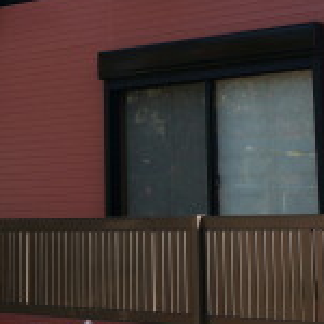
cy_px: -26
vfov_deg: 15.2
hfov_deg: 15.5
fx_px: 1186
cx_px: 127
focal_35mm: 112
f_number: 9
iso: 100
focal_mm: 22
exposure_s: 1/160
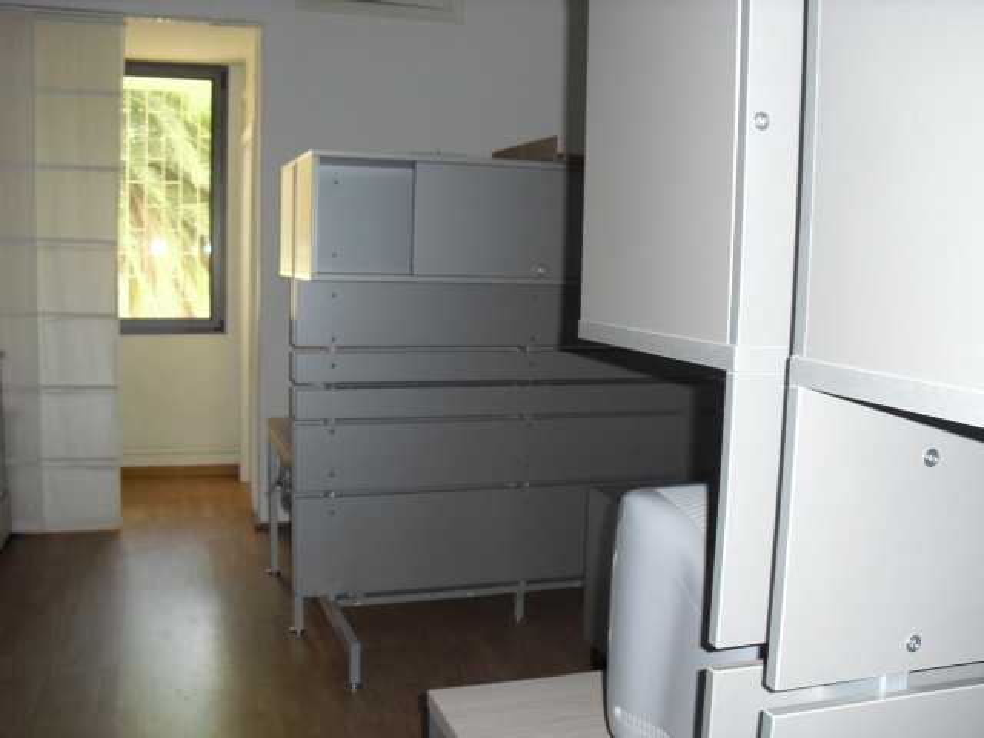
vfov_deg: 39.7
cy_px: 369
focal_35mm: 36
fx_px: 1023
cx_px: 492
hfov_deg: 51.4
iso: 200
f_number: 3.1
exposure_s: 1/60
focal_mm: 6.3
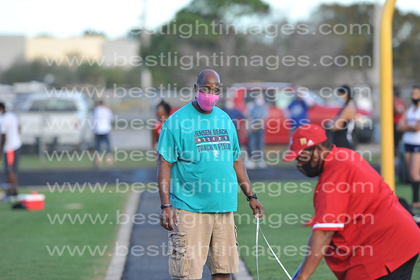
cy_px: 140
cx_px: 210
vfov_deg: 4.6
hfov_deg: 6.9
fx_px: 3498
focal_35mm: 300
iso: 800
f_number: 4.5
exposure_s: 1/1250
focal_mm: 300
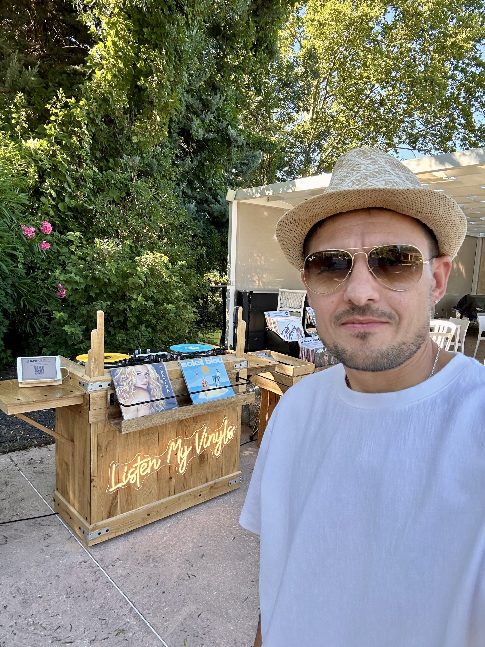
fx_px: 430
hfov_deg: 58.9
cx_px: 242
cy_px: 324
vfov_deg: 73.9
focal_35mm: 23
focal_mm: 2.69
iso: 20
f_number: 1.9
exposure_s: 1/146
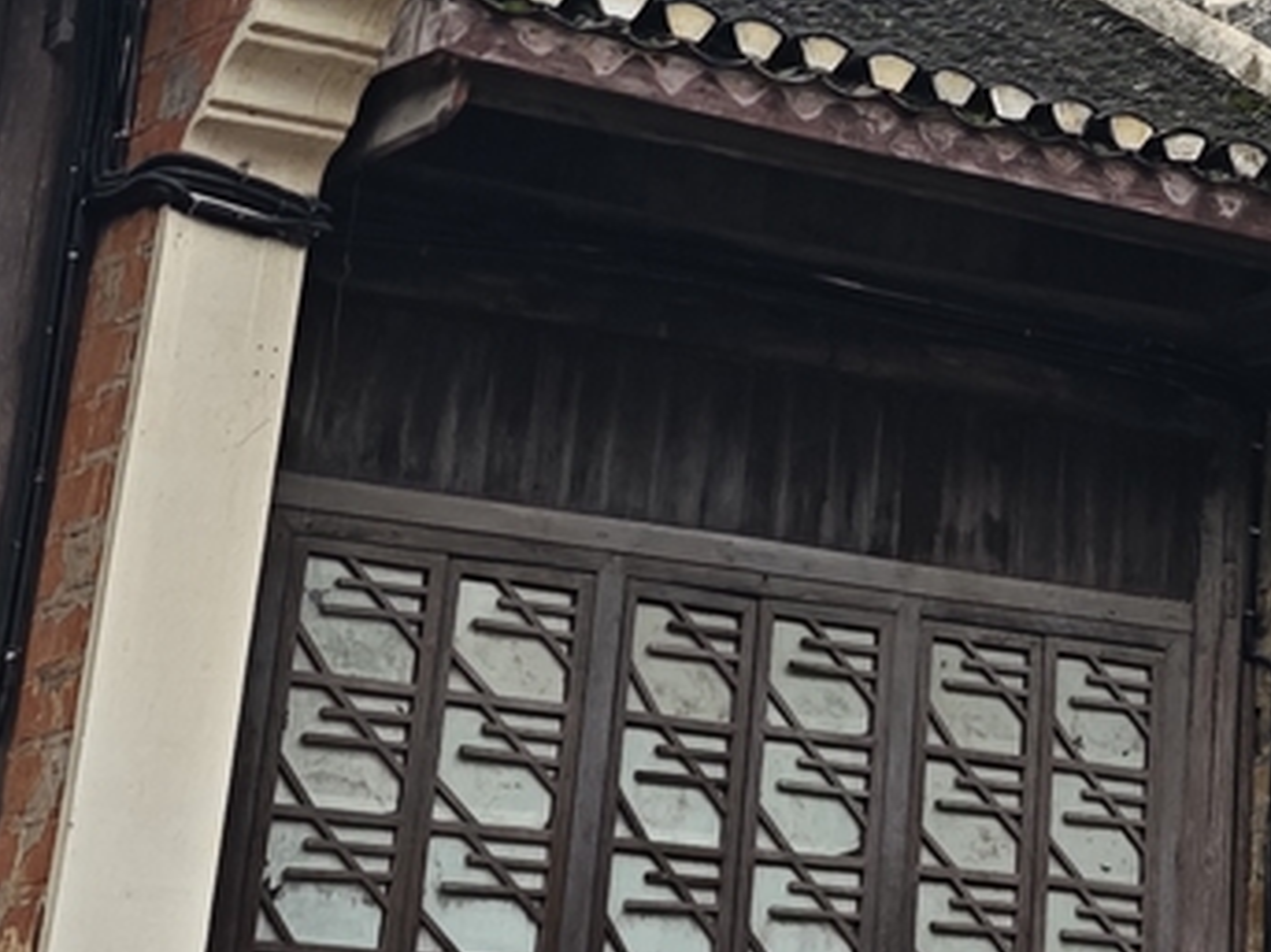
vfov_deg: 14.4
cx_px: 1375
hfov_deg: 19.3
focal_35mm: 98
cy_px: -293
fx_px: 3597
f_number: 1.63
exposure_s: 1/2144
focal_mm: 8.72
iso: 200
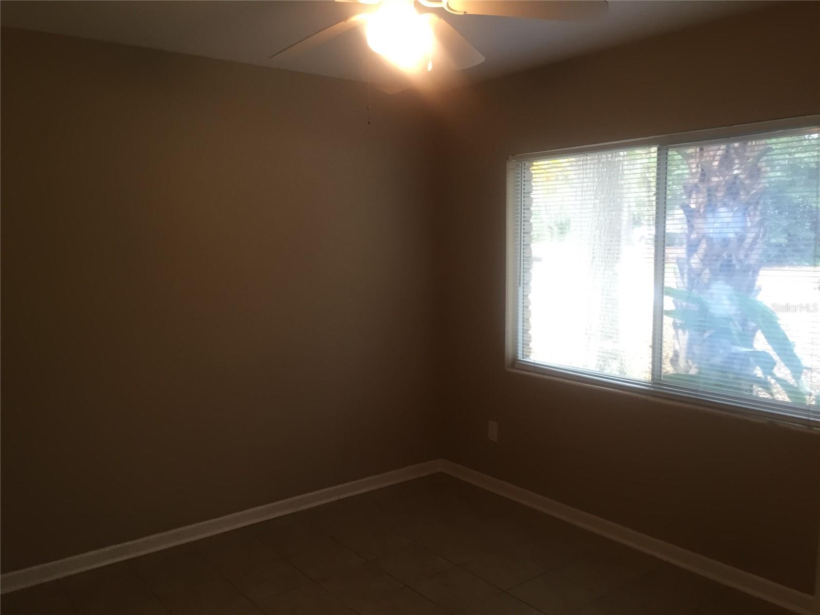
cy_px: 308
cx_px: 410
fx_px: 687
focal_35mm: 29
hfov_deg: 61.7
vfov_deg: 48.2
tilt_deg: -5.7
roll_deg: -1.1
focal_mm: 4.15
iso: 64
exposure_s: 1/30
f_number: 2.2
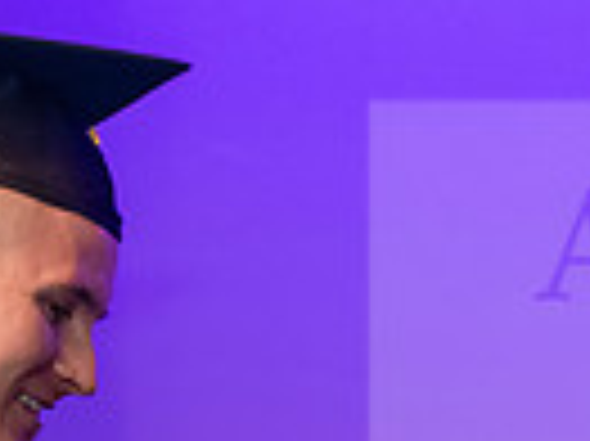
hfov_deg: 5.4
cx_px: 234
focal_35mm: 367
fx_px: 6249
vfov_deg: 4.0
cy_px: 646
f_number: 4
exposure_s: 1/200
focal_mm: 86
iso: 3200
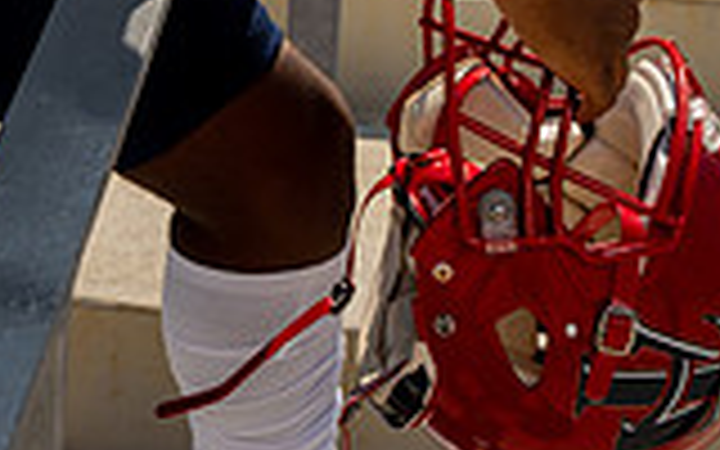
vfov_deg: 10.9
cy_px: -464
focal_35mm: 109
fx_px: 2139
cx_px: 360
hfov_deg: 19.1
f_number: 7.1
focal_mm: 38
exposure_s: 1/320
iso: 100
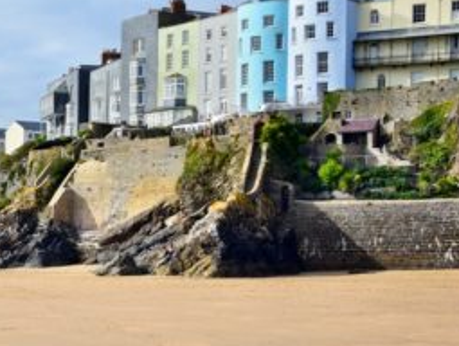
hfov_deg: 19.5
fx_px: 1248
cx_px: -106
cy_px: 255
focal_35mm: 94
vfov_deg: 15.7
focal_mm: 26
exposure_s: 1/400
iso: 200
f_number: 10
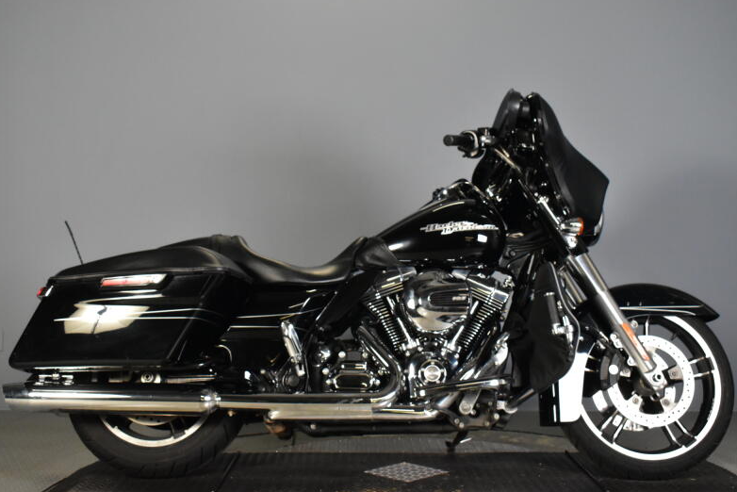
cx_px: 367
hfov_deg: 42.7
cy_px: 246
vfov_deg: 29.3
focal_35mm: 46
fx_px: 942
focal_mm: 30
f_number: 7.1
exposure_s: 1/125
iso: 3200
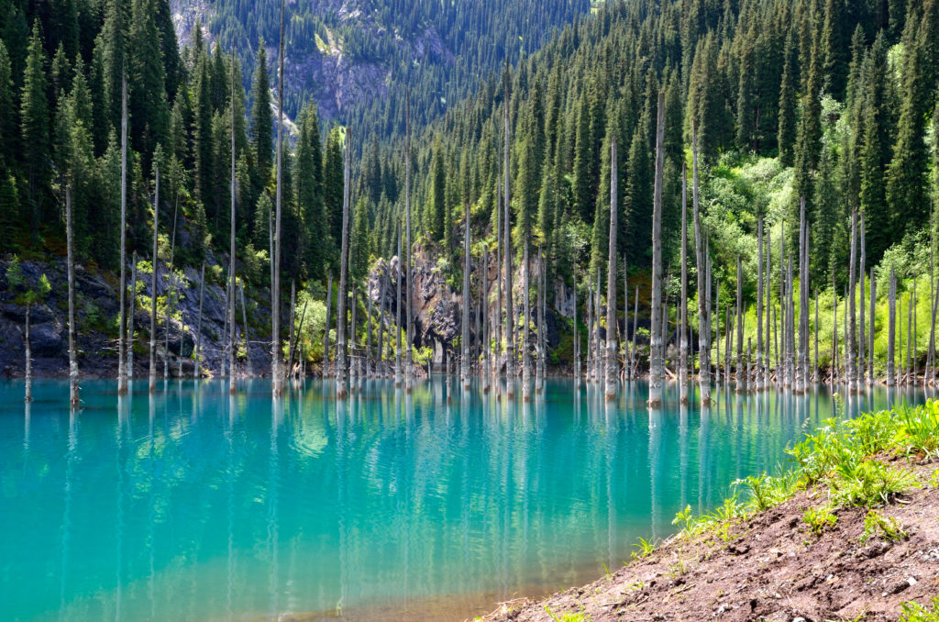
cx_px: 470
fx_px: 1171
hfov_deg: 43.7
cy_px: 311
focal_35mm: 45
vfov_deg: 29.7
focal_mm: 30
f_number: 16
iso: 200
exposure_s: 1/60
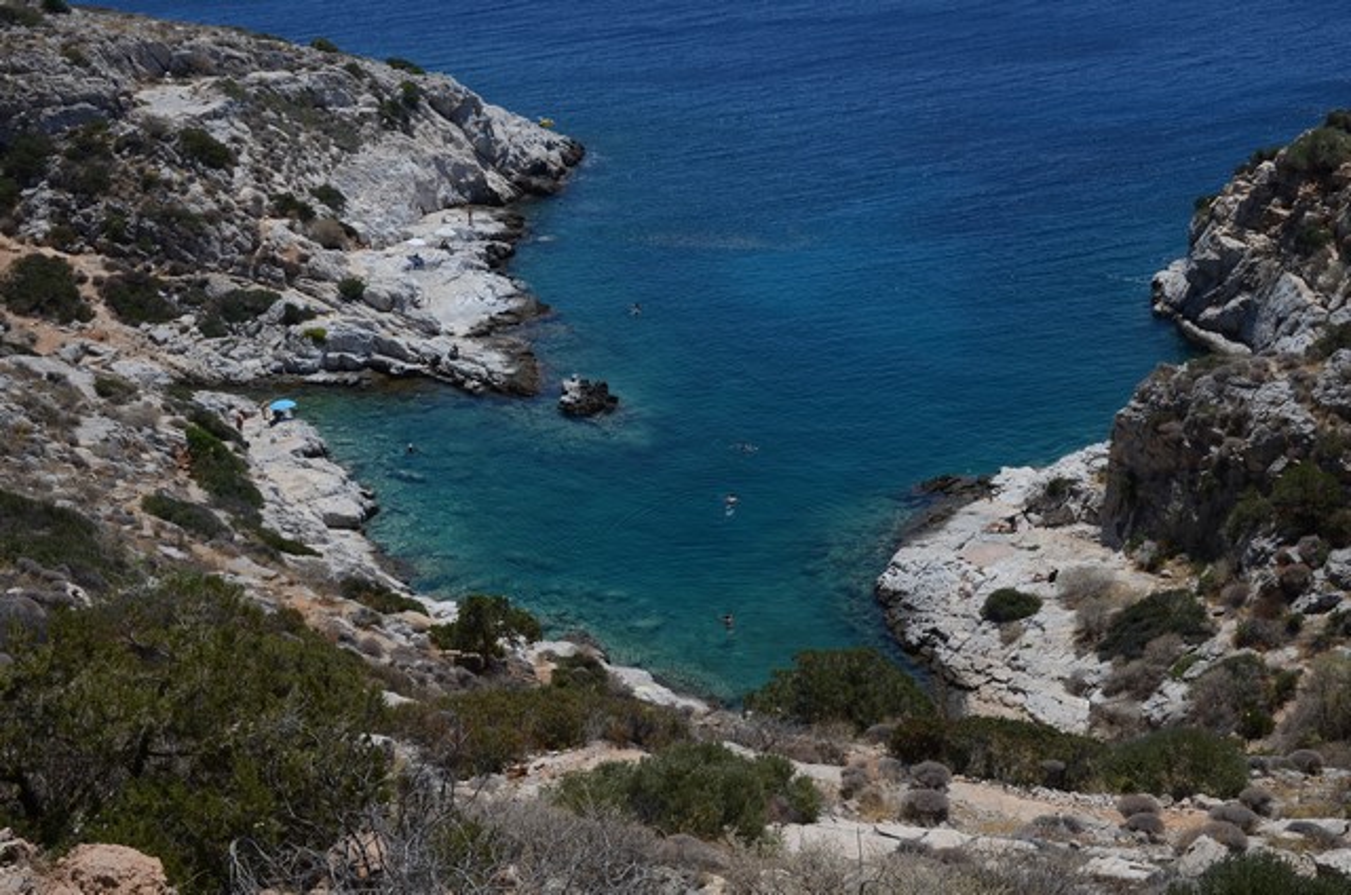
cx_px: 676
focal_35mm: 51
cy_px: 448
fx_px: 1910
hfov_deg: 39.0
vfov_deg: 26.4
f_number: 10
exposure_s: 1/400
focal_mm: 34
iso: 200
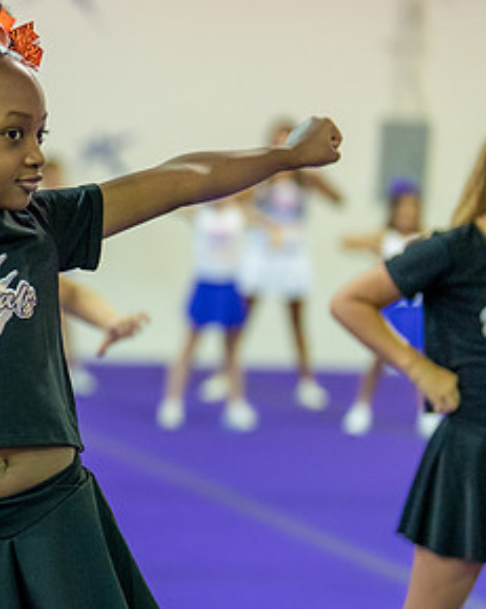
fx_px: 2303
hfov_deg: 11.8
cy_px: 298
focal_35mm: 128
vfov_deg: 15.0
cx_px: -72
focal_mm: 50
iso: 1250
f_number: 1.2
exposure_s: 1/320
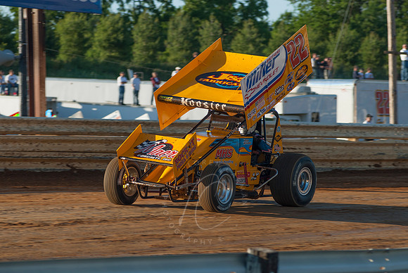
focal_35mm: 202
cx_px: 204
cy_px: 136
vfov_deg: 6.8
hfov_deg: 10.1
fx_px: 2297
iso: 100
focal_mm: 135
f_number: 4
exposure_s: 1/640
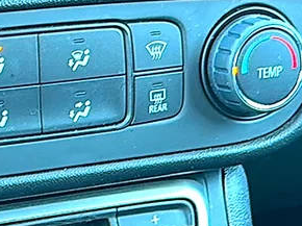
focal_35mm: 116
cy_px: 139
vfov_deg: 12.7
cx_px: 26
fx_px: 1011
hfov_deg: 16.7
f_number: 1.78
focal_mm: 6.86
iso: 160
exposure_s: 1/40
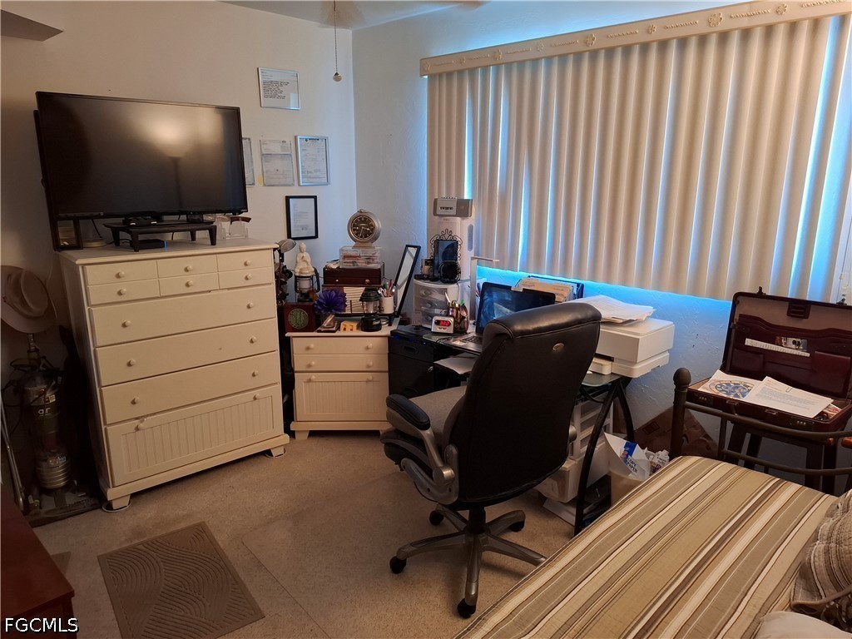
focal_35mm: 23
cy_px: 320
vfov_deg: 58.9
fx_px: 566
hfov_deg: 73.9
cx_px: 426
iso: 400
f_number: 1.8
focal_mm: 5.54
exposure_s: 1/33
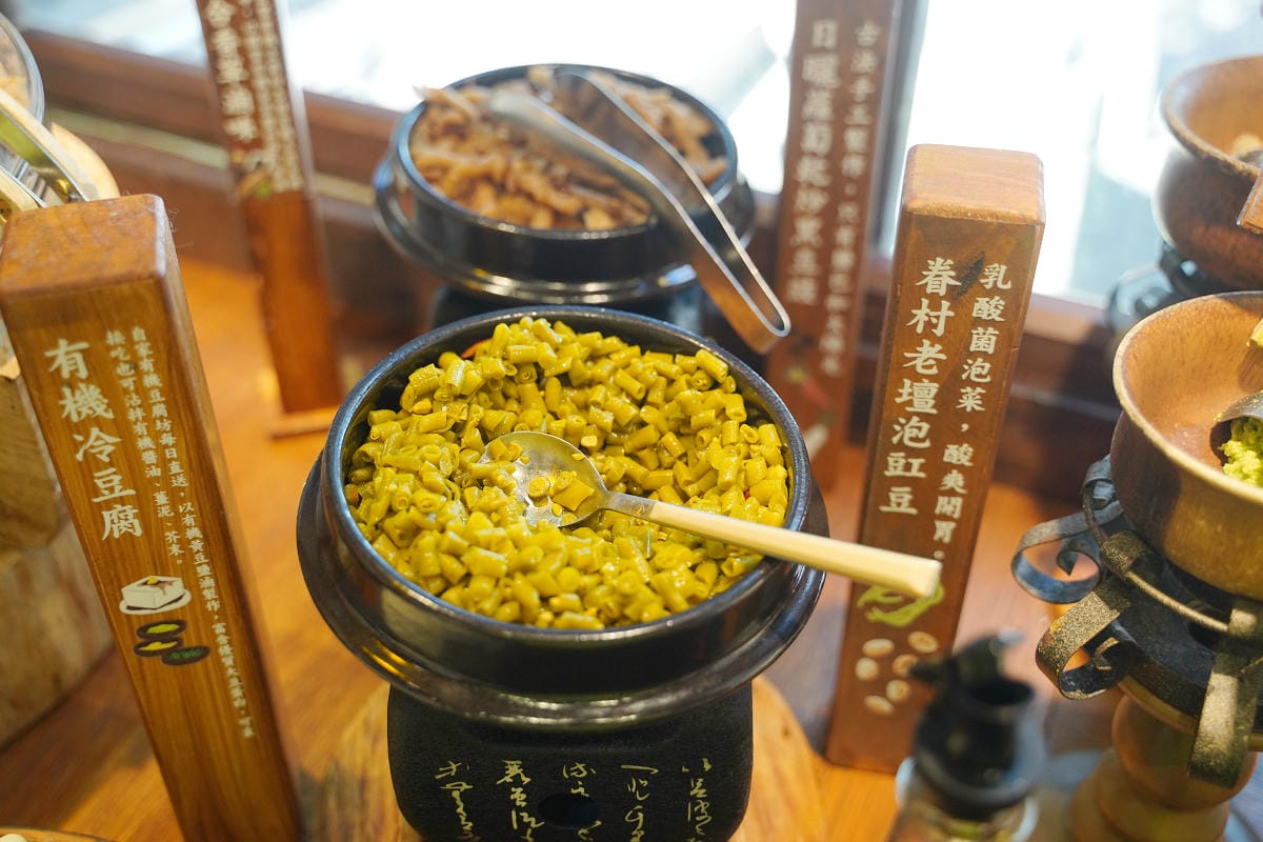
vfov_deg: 35.1
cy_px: 421
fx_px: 1333
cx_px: 632
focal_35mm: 38
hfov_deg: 50.7
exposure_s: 1/160
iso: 1600
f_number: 3.2
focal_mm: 38
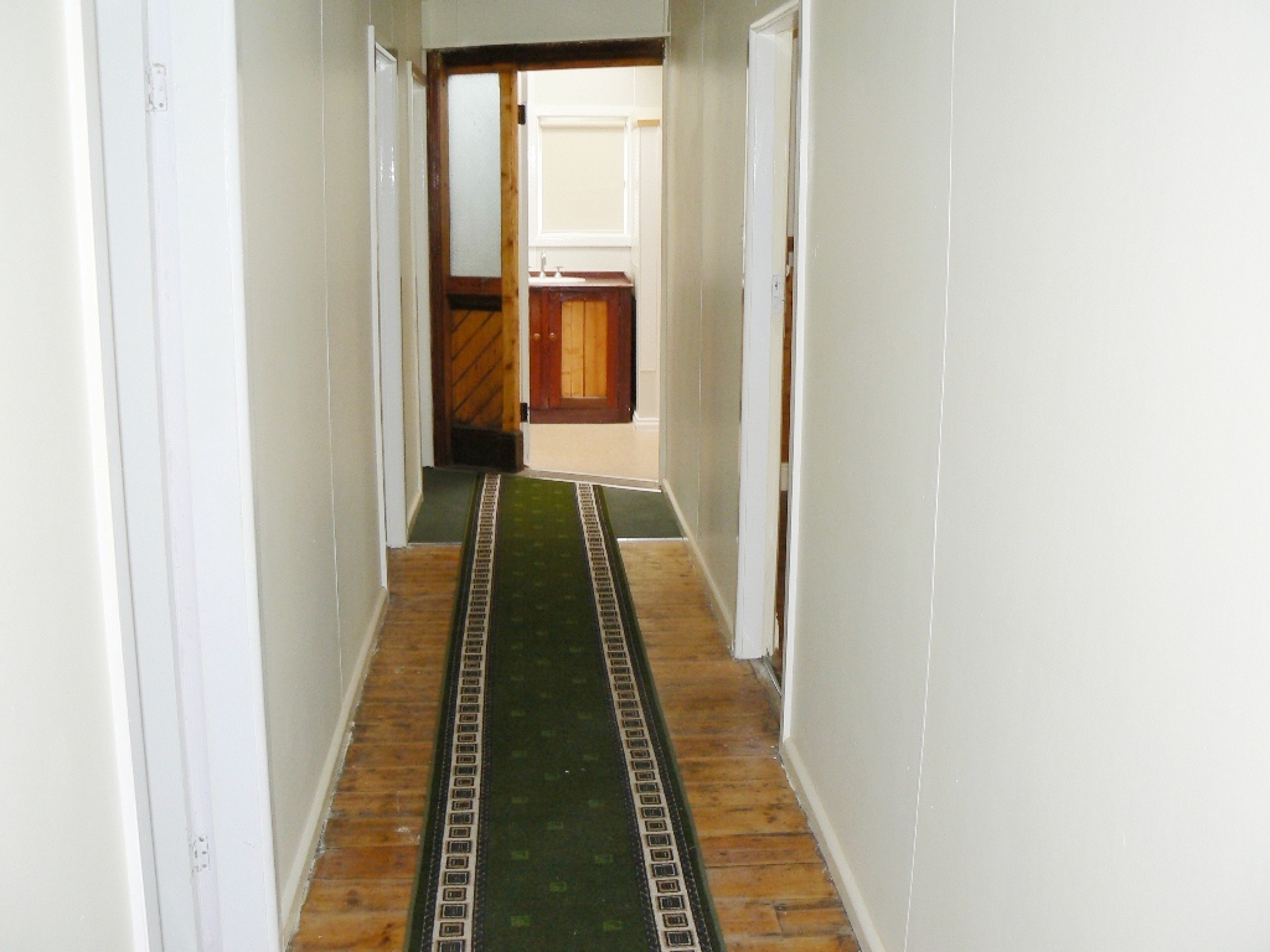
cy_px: 476
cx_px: 635
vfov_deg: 39.7
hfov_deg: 51.4
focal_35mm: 36
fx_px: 1321
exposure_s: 1/30
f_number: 2.8
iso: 100
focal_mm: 6
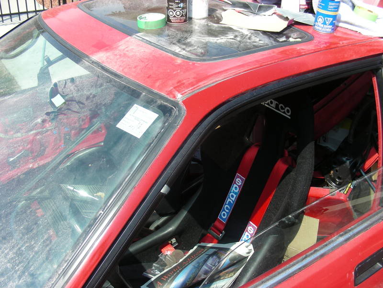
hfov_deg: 49.0
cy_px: 144
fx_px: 420
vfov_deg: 37.7
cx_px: 192
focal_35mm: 38
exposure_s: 1/302
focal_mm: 6.3
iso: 50
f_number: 3.5
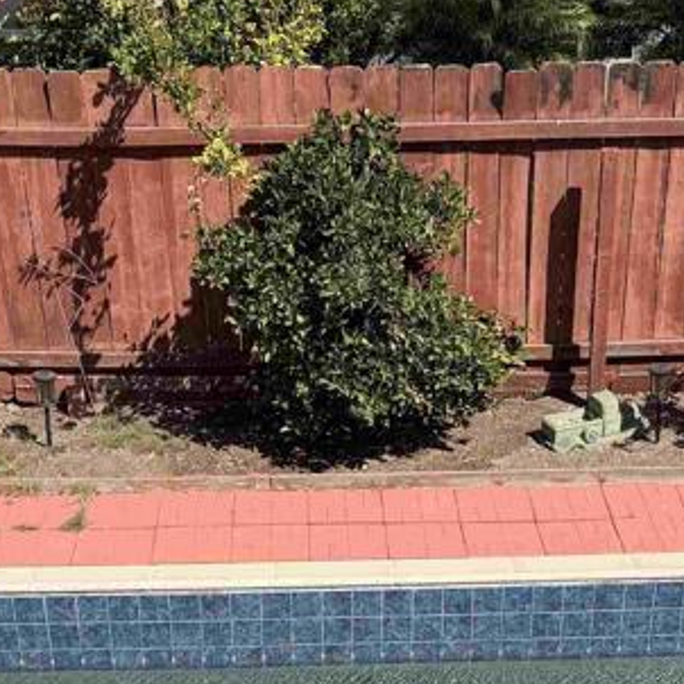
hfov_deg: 24.0
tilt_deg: -35.7
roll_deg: +1.1
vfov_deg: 22.6
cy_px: 761
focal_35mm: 72
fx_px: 1610
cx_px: 369
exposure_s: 1/6173
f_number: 1.78
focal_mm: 6.76
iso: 80
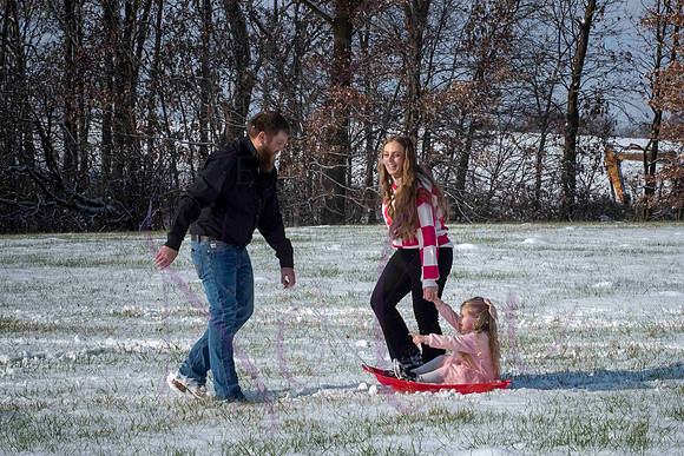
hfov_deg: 17.1
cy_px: 258
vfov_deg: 11.4
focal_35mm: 120
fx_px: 2277
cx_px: 414
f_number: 16
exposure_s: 1/1000
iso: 640
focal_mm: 80
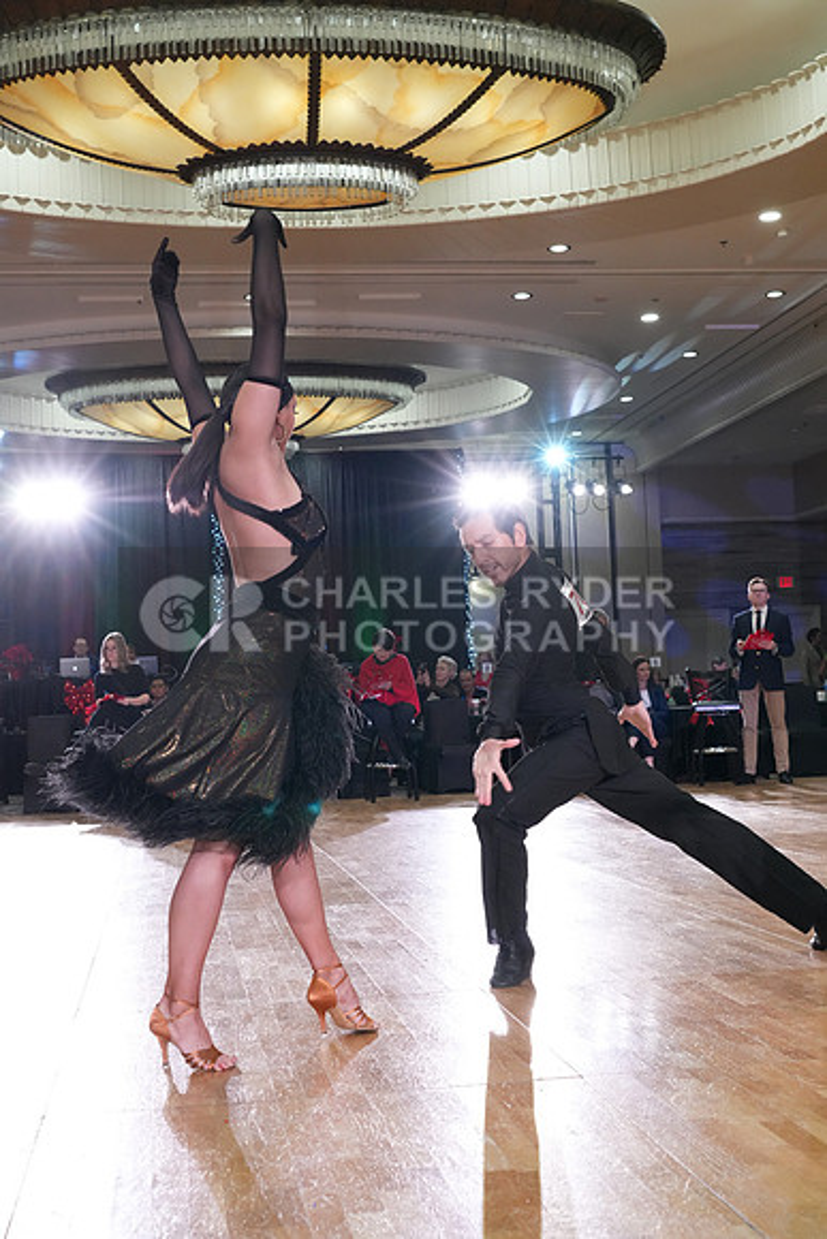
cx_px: 414
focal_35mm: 44
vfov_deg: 44.5
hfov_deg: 30.5
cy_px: 620
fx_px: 1515
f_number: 7.1
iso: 4000
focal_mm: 44
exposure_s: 1/200
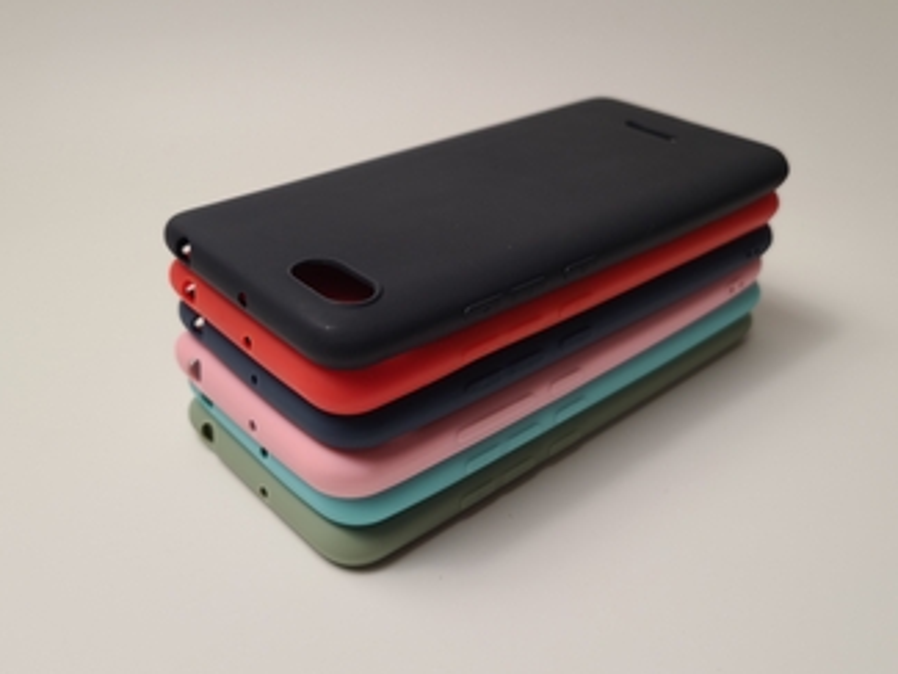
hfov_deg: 56.8
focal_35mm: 32
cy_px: 331
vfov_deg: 44.2
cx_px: 450
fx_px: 830
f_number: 1.8
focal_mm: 5.4
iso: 40
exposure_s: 1/50
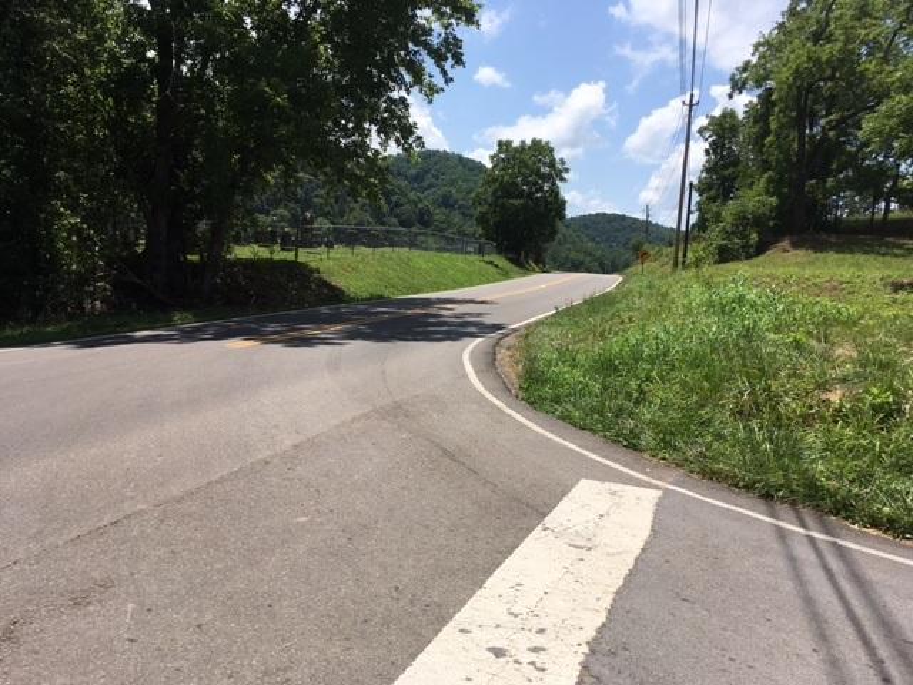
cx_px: 456
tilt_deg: -6.1
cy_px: 342
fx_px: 765
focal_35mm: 29
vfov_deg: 48.2
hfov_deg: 61.7
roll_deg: -4.8
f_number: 2.2
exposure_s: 1/2198
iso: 25
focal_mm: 4.15
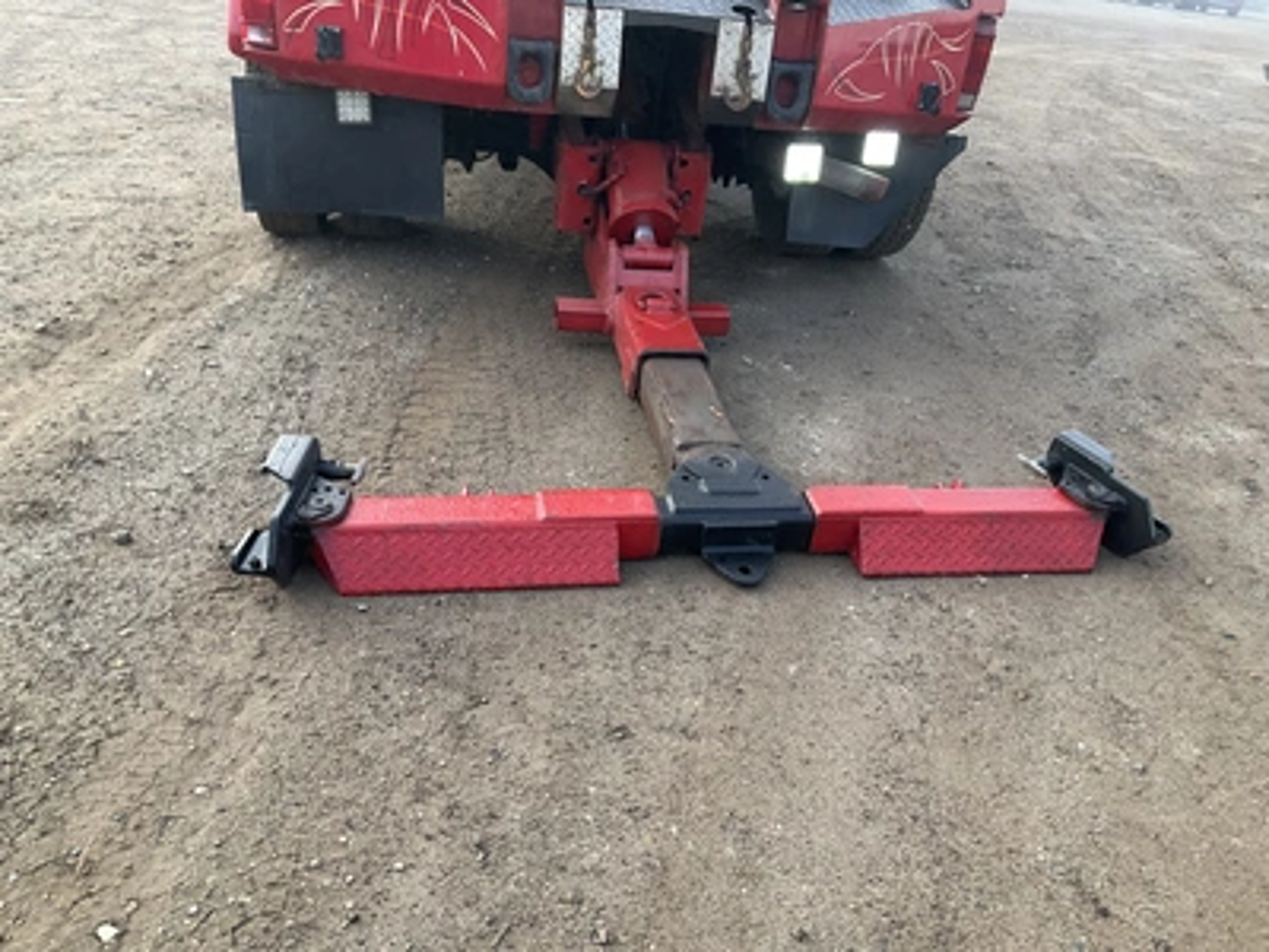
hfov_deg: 61.7
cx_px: 634
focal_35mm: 29
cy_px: 476
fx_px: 1063
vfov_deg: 48.2
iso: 16
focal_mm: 3
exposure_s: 1/122
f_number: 1.8
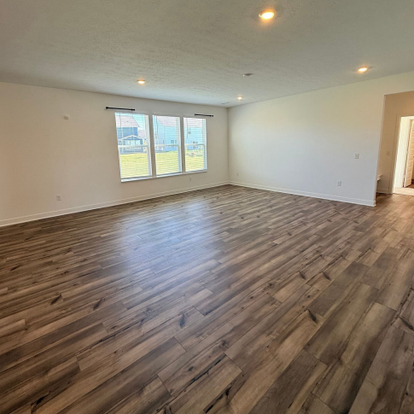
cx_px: 204
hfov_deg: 84.0
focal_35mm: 17
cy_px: 186
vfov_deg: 83.7
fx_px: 230
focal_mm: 2.22
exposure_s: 1/120
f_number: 2.2
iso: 100
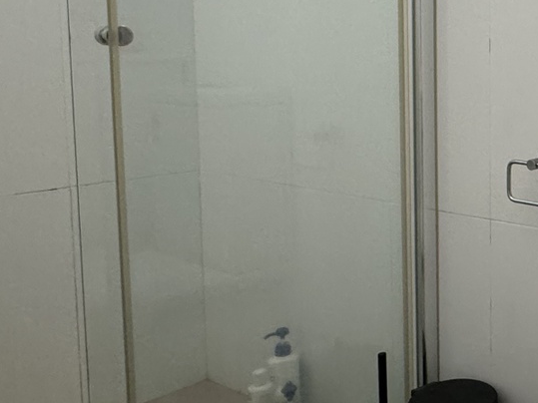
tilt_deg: -4.6
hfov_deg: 32.5
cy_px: 106
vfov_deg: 30.4
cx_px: 665
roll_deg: -0.6
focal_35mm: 47
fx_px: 730
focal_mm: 2.22
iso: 320
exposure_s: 1/100
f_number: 2.2
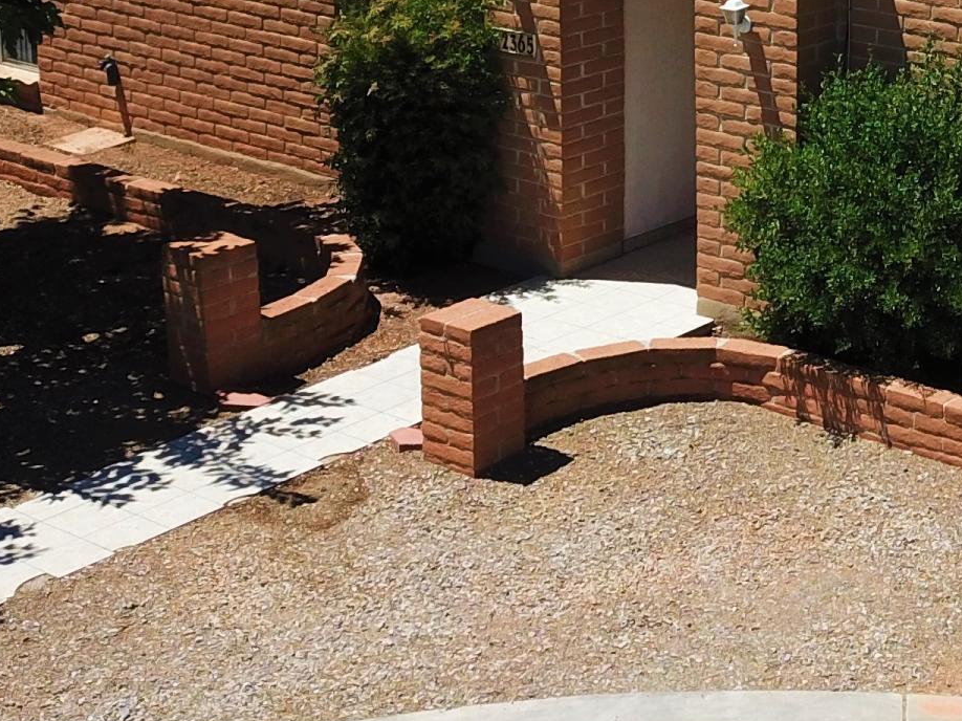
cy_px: -35
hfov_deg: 22.0
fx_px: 2362
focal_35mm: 85
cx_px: 997
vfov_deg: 16.9
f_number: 2.2
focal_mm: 4.73
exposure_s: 1/1812
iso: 100
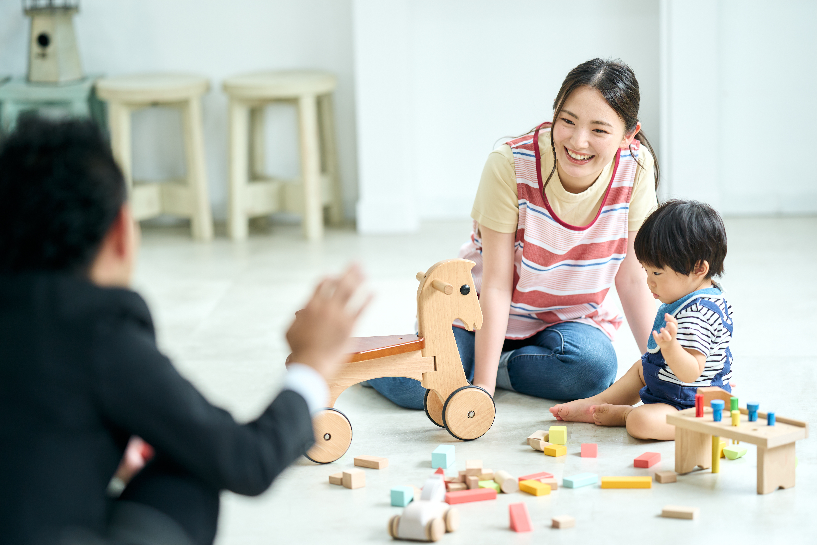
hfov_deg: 15.2
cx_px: 408
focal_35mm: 135
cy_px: 272
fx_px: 3064
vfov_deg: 10.2
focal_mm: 135
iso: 160
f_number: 1.8
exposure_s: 1/200
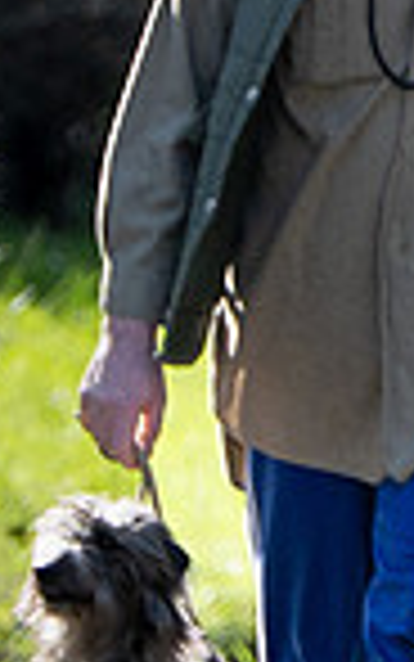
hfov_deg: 0.5
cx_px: 1058
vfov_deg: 0.8
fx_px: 45232
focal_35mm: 2508
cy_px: 121
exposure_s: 1/1000
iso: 400
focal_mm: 200
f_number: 4.5
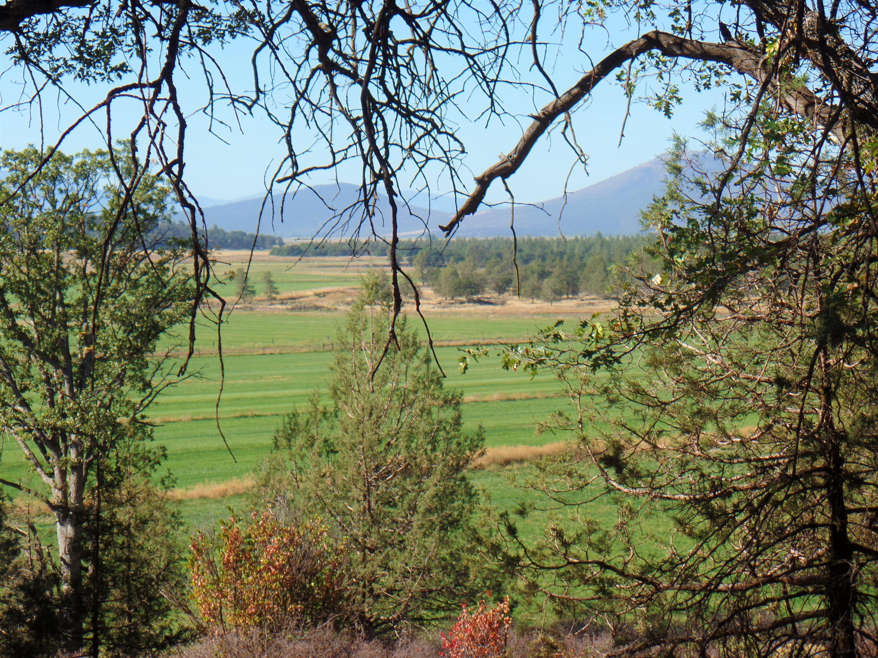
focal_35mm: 114
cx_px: 439
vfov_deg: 13.0
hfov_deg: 17.3
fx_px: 2891
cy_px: 329
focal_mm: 20.3
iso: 80
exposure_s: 1/500
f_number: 4
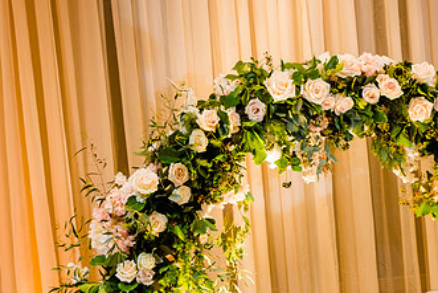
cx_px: 234
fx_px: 2313
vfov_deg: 7.2
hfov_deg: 10.8
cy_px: 296
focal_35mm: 190
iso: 1250
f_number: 2.5
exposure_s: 1/200
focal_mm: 85
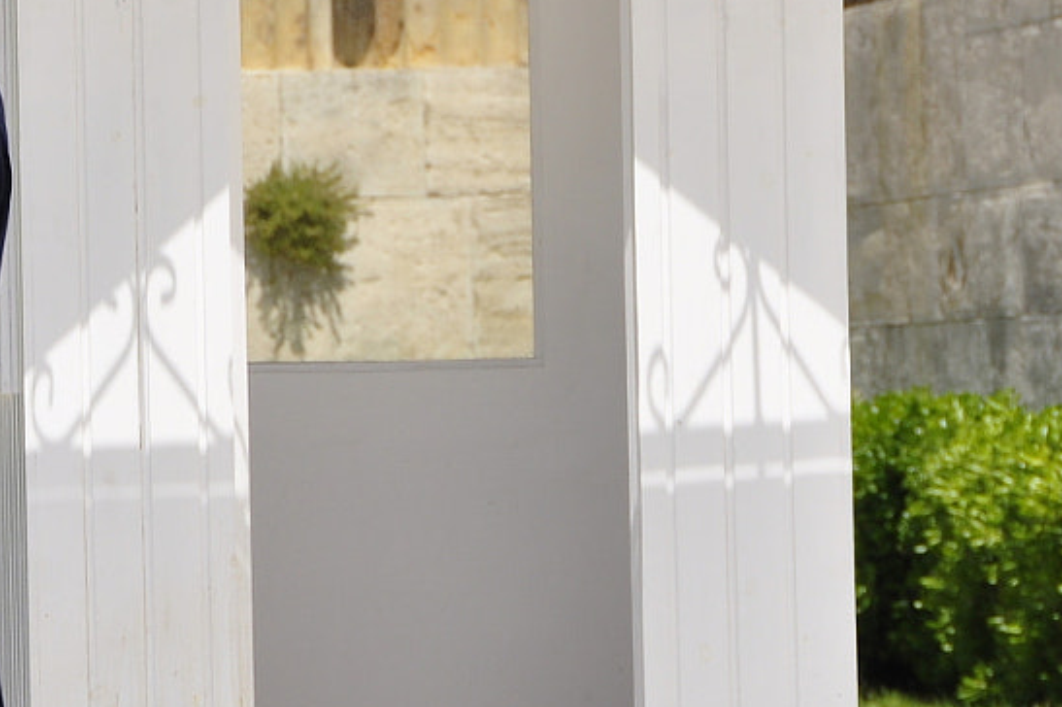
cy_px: 382
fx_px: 16804
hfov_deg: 3.6
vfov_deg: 2.4
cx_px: -149
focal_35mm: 570
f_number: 11
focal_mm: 130
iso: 200
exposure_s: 1/400
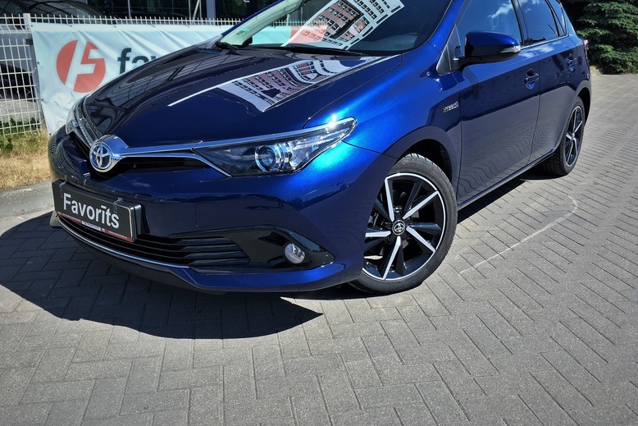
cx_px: 326
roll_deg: -1.0
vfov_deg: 42.3
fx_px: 549
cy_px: 190
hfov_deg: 60.3
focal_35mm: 31
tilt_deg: -17.7
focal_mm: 4.15
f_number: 2.2
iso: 25
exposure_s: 1/785
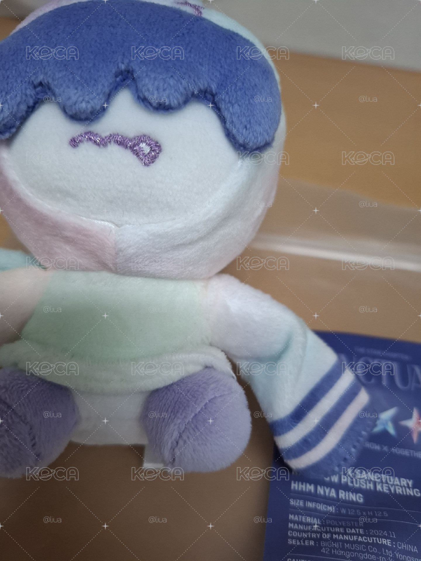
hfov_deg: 58.9
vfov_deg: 73.9
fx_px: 373
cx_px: 210
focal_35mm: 23
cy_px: 280
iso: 320
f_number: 1.8
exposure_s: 1/60
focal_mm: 5.54
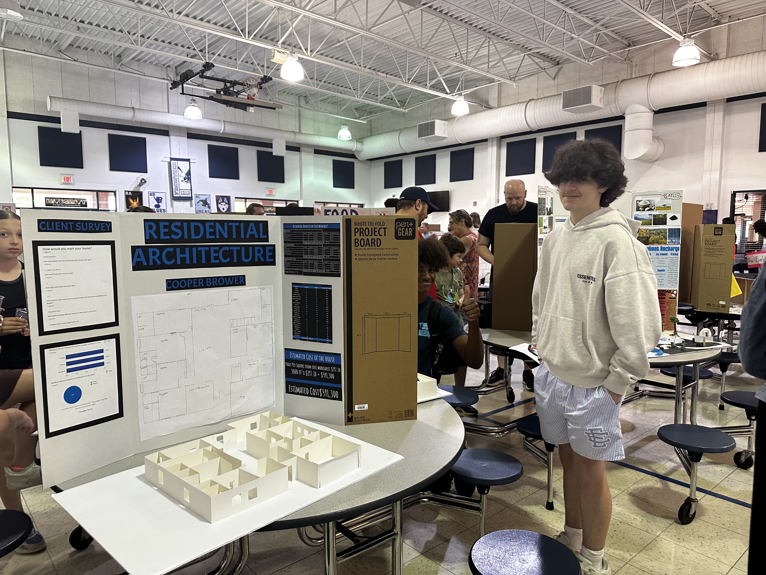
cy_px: 288
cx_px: 383
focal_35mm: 24
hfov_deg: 71.6
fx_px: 531
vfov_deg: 56.8
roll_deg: +0.4
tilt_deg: -5.3
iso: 250
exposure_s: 1/60
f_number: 1.78
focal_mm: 6.86
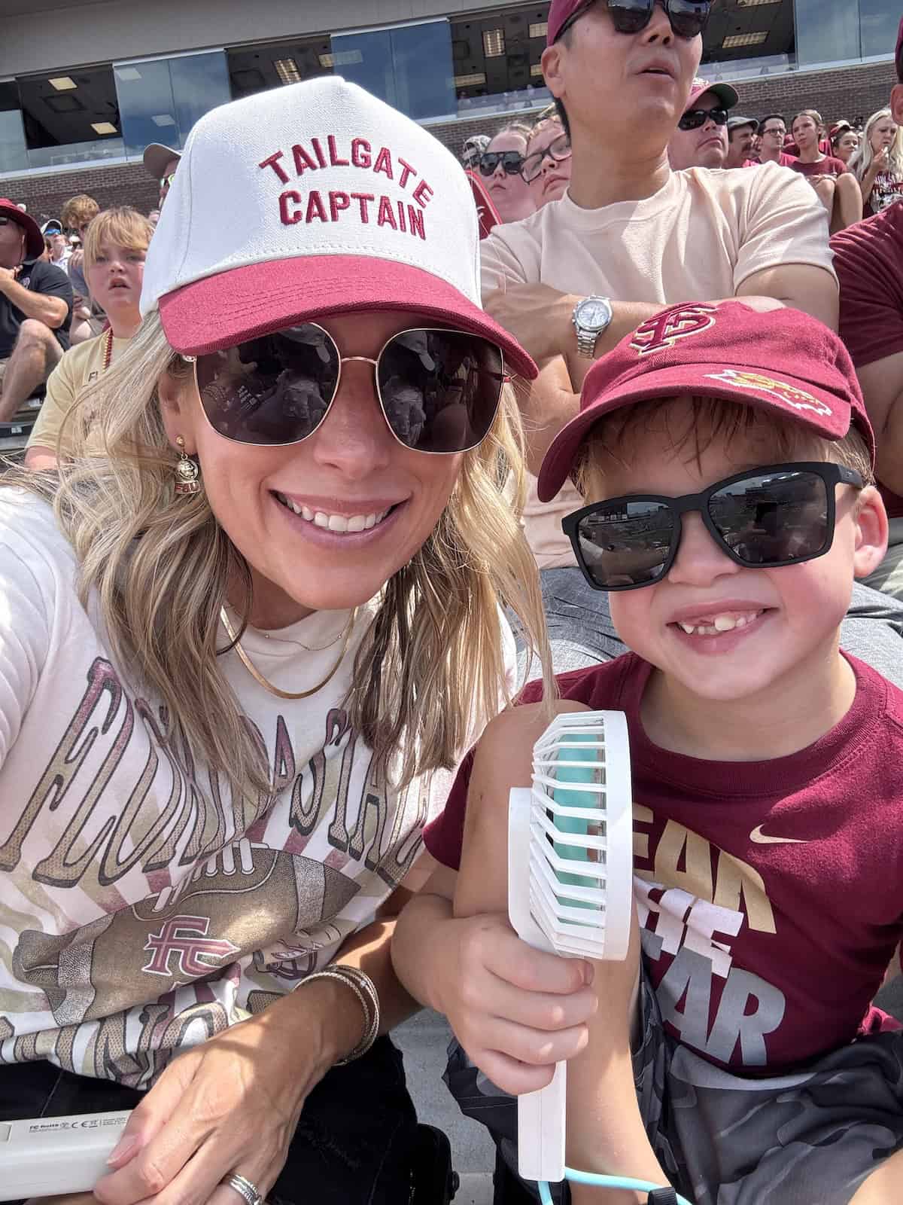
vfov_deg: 73.9
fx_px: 800
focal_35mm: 23
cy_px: 602
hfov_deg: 58.9
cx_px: 452
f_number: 1.9
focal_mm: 2.7
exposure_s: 1/256
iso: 25
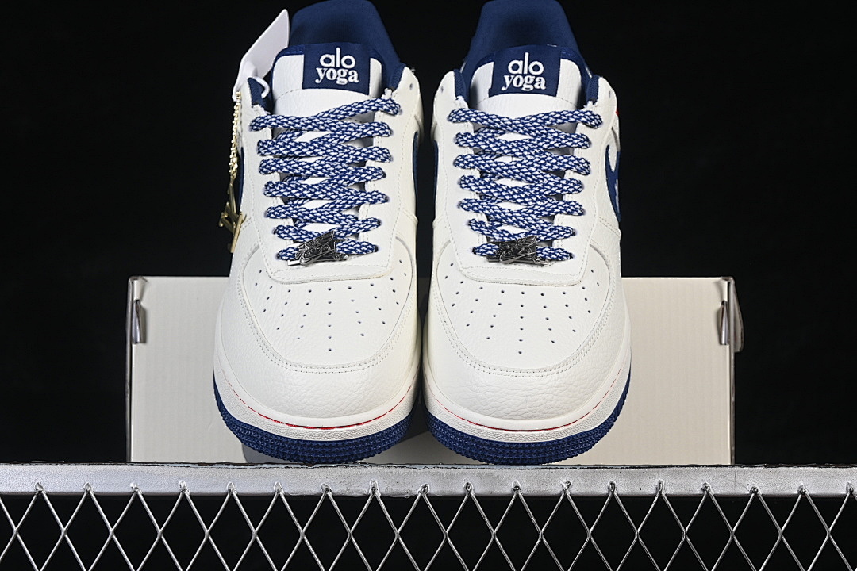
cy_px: 286
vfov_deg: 18.2
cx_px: 428
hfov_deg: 27.0
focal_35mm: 75
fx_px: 1785
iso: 160
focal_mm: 50
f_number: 8
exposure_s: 1/80
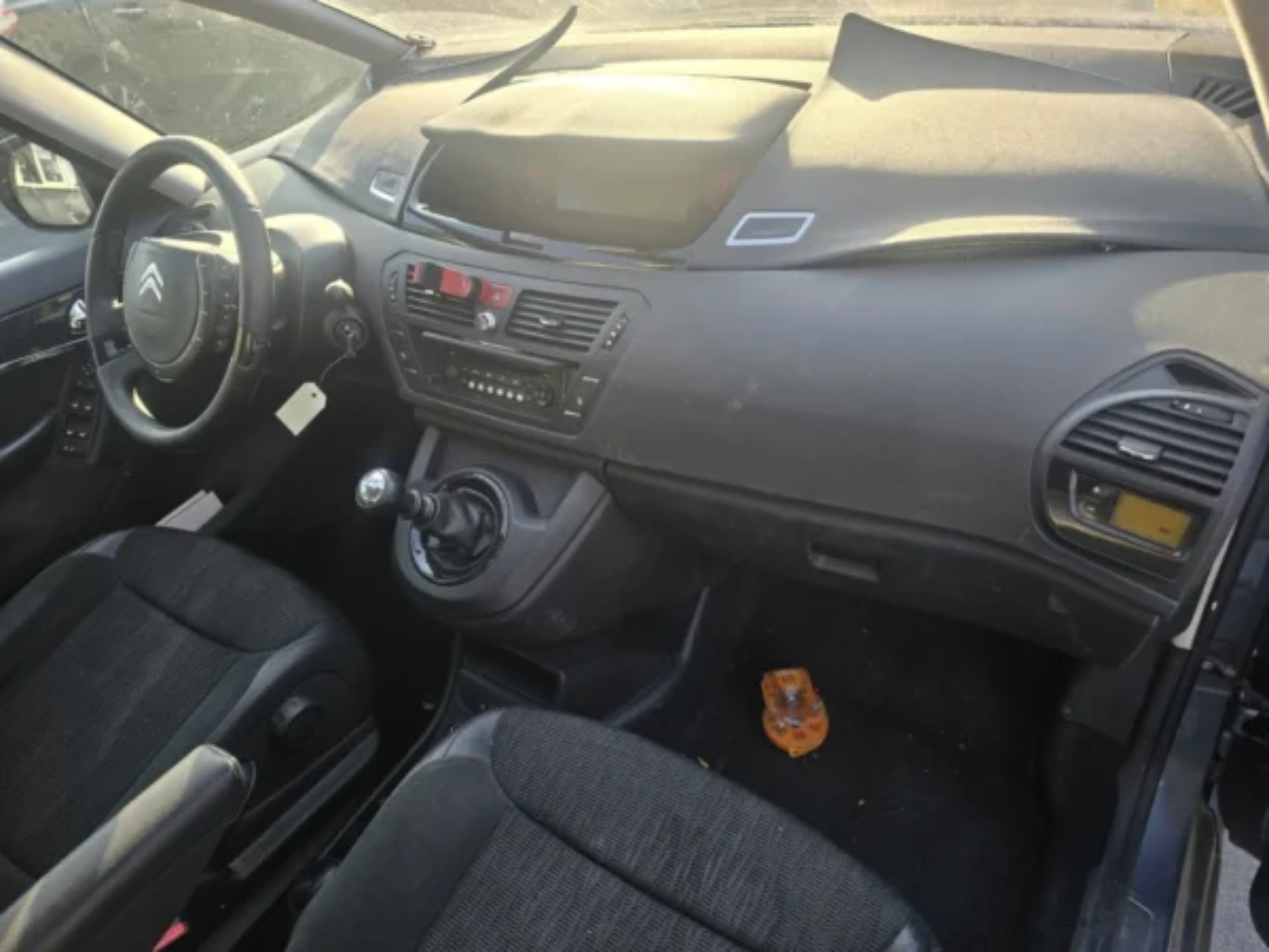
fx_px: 843
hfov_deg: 73.9
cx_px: 634
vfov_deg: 58.9
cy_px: 476
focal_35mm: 23
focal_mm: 6.3
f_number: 1.7
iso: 32
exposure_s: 1/180
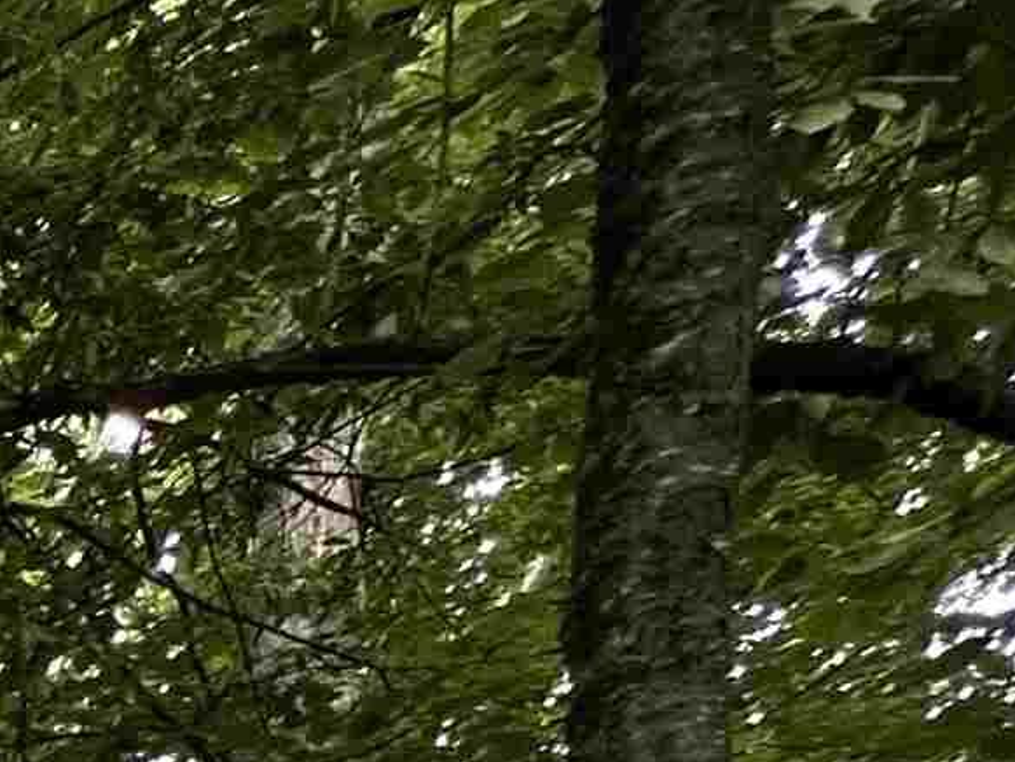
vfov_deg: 13.5
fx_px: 2170
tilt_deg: -2.8
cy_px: 1900
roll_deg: -3.5
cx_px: -1651
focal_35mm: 74
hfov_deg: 13.6
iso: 100
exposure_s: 1/99
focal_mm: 2.22
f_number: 2.2
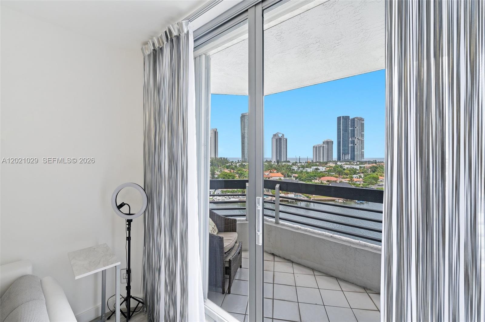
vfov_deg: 81.1
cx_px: 242
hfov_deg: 104.3
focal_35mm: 14
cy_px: 161
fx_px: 188
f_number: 8
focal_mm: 14
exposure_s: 1/30
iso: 200
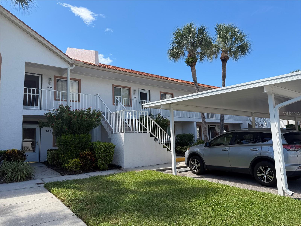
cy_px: 113
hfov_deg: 71.6
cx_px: 150
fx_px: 209
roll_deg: +2.4
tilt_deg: +6.7
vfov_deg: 56.8
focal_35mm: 24
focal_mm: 6.76
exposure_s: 1/2299
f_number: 1.78
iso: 80
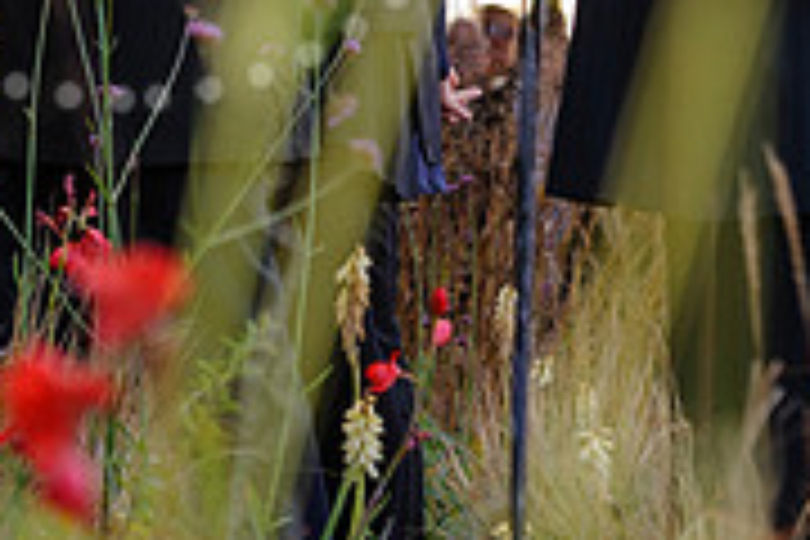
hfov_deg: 6.5
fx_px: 7109
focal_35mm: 316
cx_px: 122
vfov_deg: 4.3
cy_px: -324
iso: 800
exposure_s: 1/500
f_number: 4.8
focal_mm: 98
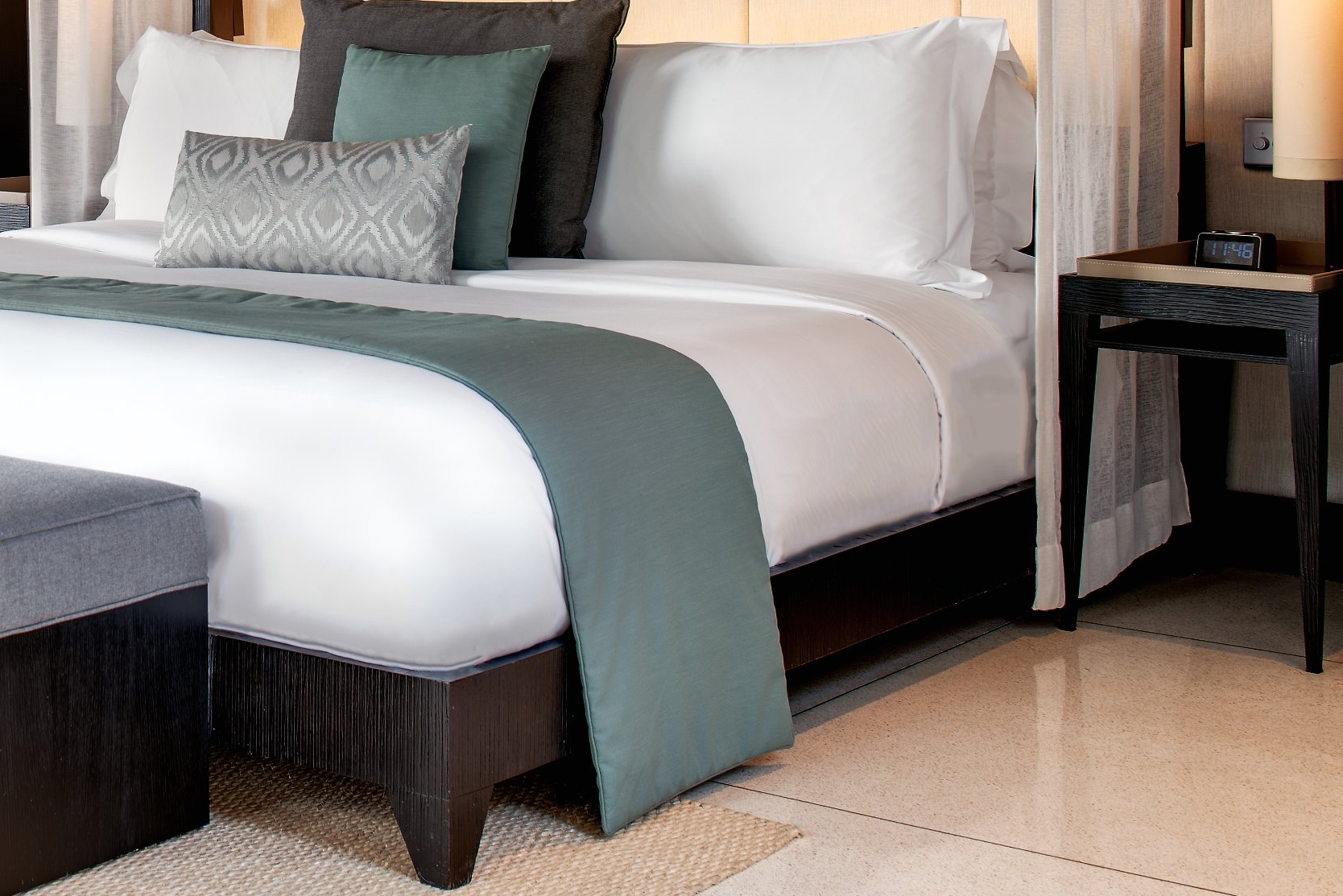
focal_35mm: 64
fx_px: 2388
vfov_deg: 20.8
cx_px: 106
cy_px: 88
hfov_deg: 29.9
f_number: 8
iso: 64
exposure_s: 1/60
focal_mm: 29
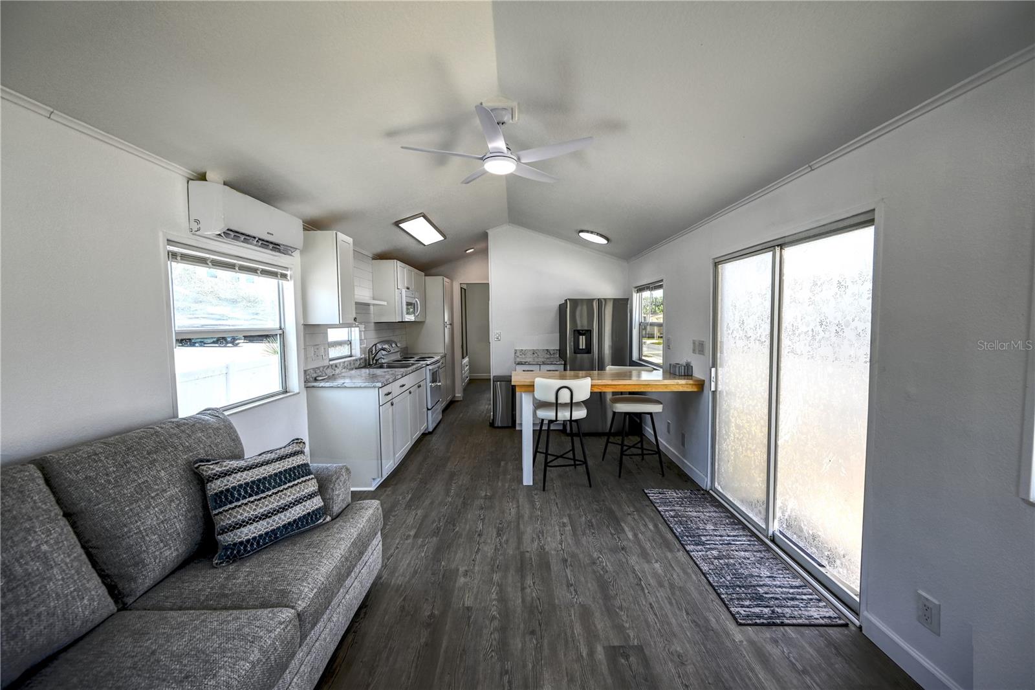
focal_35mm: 14
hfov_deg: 104.3
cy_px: 345
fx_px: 402
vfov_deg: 81.2
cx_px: 518
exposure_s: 1/160
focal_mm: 14
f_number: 6.3
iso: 200
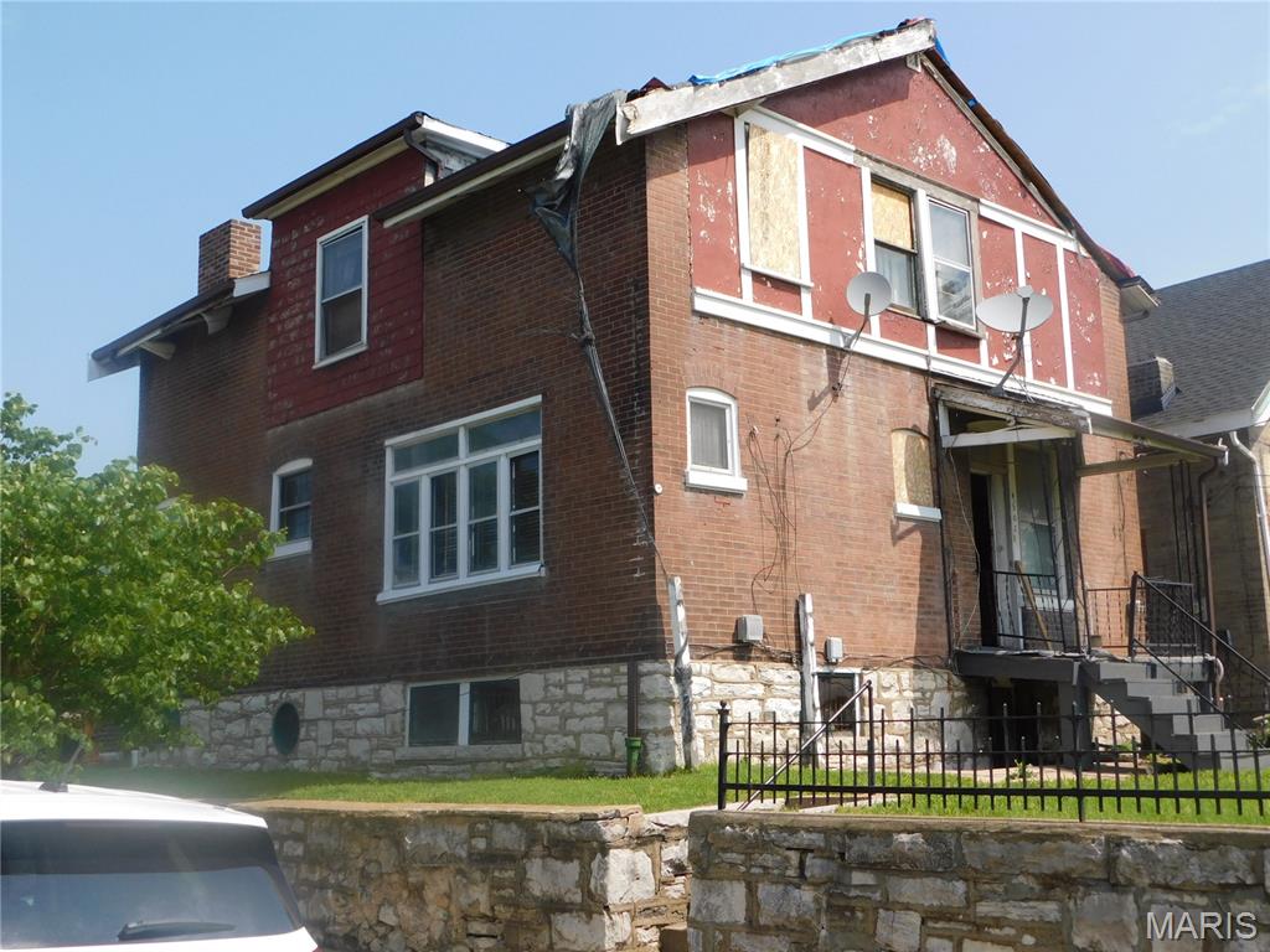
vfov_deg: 36.0
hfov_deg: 46.8
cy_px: 476
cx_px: 635
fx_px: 1468
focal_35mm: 40
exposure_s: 1/1000
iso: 125
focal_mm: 7.1
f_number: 3.6
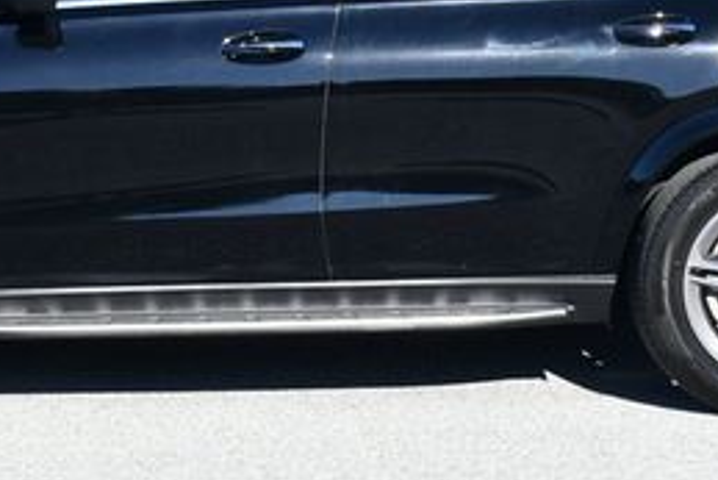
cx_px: 266
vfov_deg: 8.6
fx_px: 3153
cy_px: -58
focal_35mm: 158
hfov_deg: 13.0
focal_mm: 32
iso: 200
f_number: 8
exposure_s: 1/250
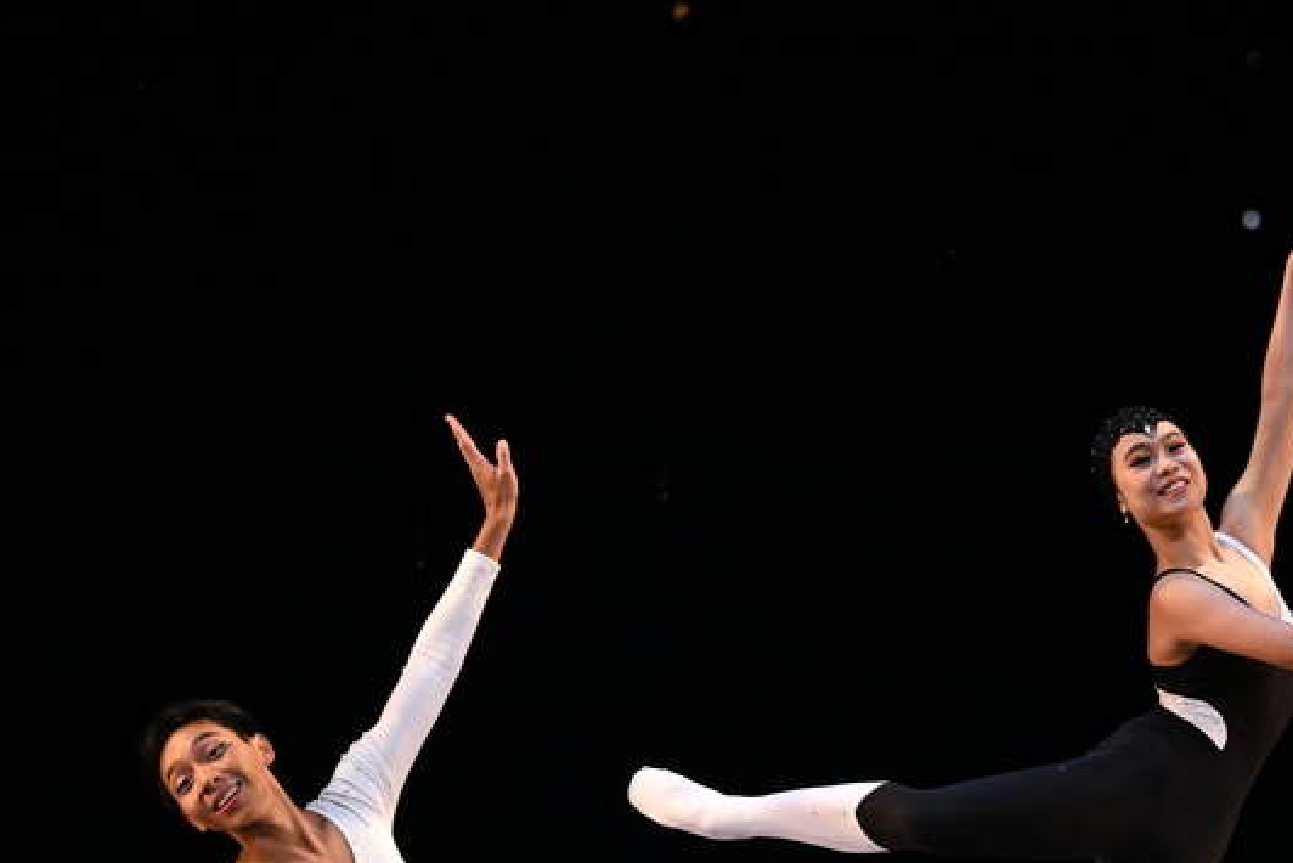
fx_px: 10131
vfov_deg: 4.9
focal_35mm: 282
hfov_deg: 7.3
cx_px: 955
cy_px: 873
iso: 5000
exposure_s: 1/1250
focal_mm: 125
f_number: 2.8
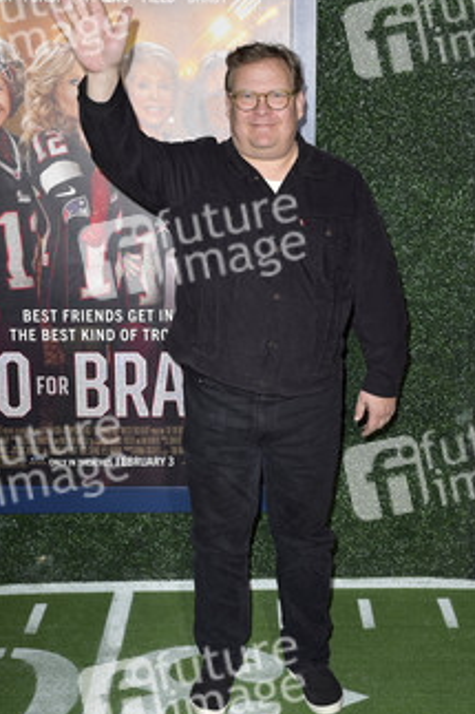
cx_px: 257
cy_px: 358
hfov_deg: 26.0
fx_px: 1030
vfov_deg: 38.2
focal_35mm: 52
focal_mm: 42
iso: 400
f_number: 6.3
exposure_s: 1/250
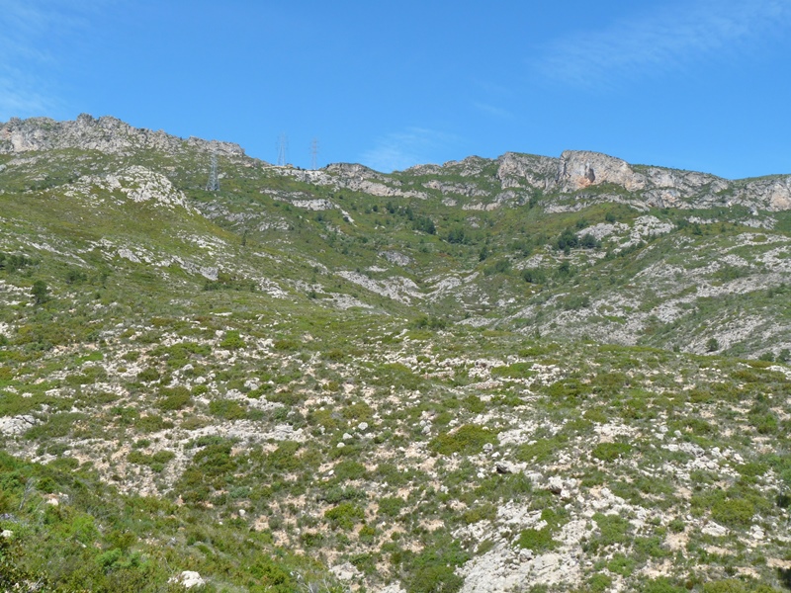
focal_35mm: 40
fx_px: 914
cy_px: 296
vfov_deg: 36.0
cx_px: 396
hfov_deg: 46.8
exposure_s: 1/400
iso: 100
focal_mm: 7.2
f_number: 5.6
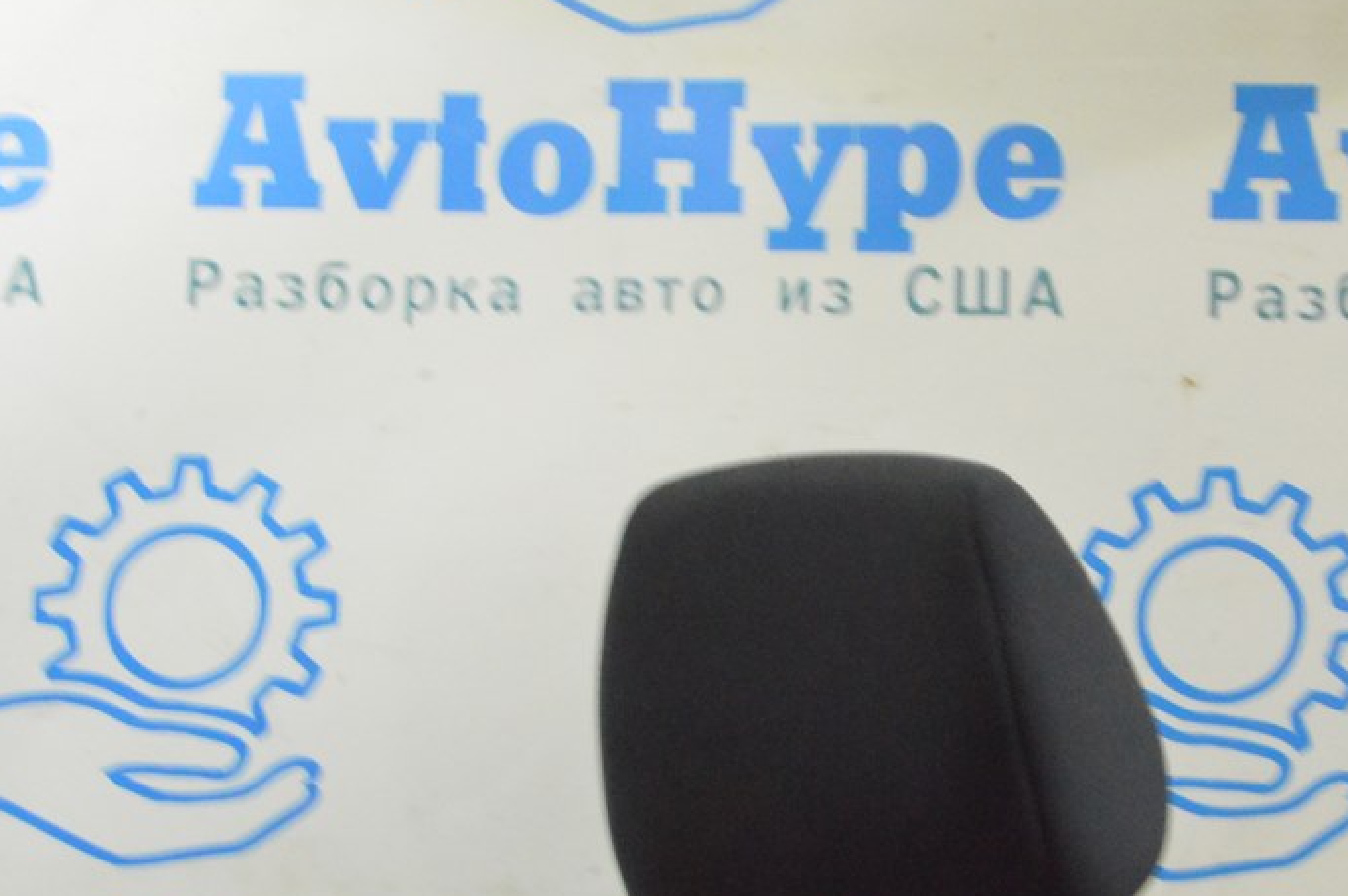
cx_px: 880
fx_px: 3367
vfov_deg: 15.1
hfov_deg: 22.6
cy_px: 617
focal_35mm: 90
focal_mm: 40
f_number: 20
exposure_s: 1/20
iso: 6400
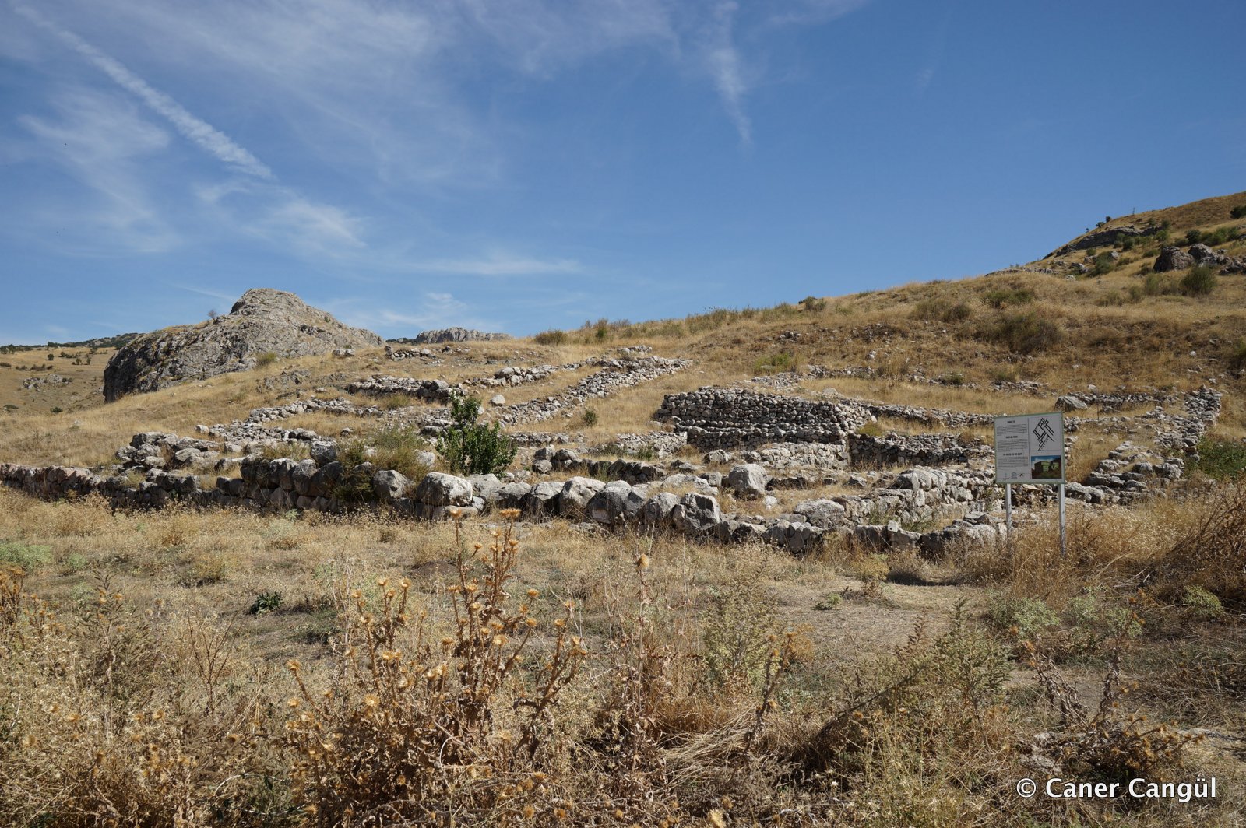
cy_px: 414
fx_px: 1003
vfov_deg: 44.9
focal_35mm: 29
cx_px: 623
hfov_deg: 63.7
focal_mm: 29
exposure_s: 1/250
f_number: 10
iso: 100
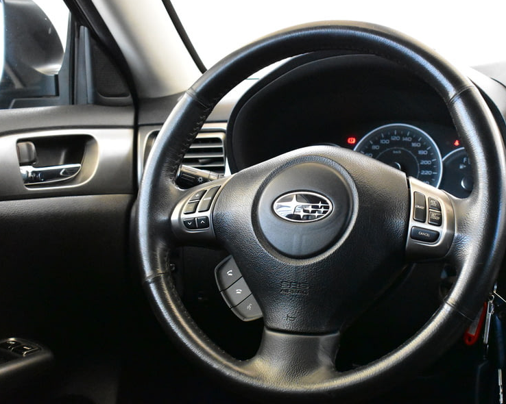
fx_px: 823
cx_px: 304
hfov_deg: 34.0
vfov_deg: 27.6
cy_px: 199
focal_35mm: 55
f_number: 5.6
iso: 9000
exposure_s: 1/320
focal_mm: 32
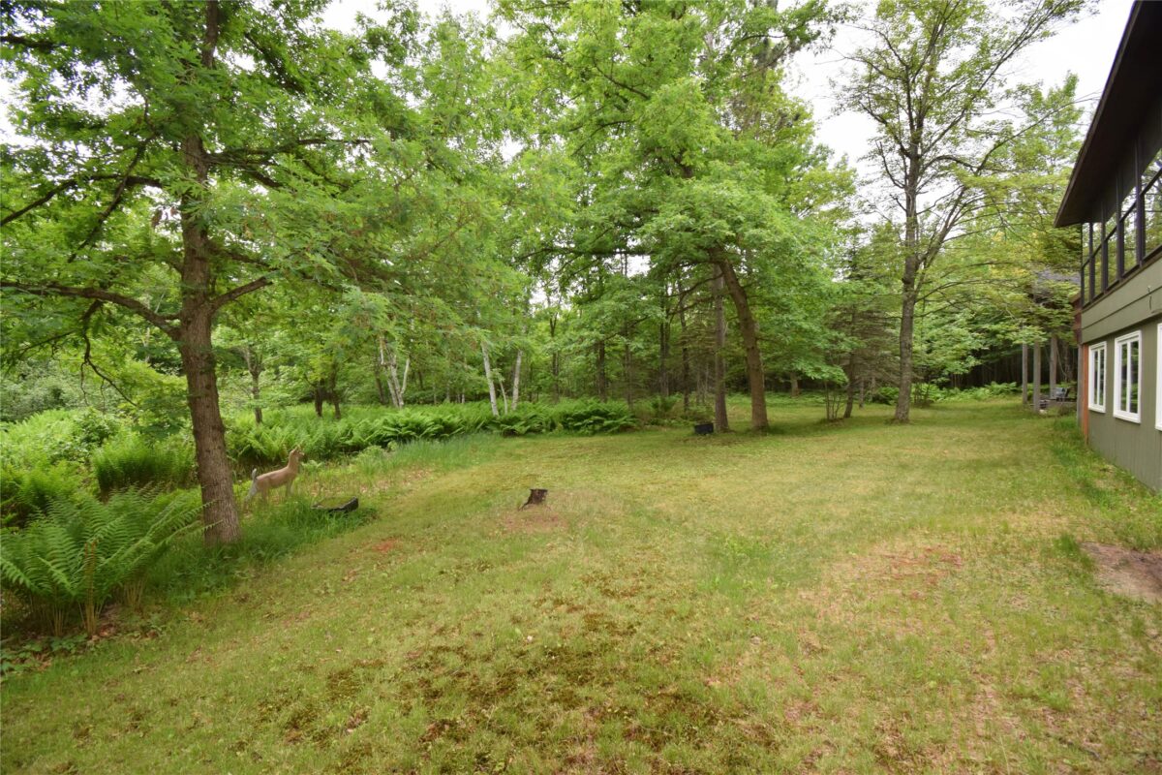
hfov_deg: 100.4
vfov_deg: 77.3
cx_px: 581
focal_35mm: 15
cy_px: 388
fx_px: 484
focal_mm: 10
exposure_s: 1/200
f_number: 8
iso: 320
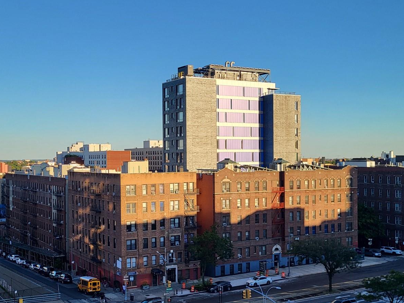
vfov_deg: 32.1
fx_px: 525
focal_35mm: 45
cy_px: 175
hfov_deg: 41.9
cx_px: 168
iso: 40
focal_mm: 5.4
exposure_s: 1/900
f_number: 1.8
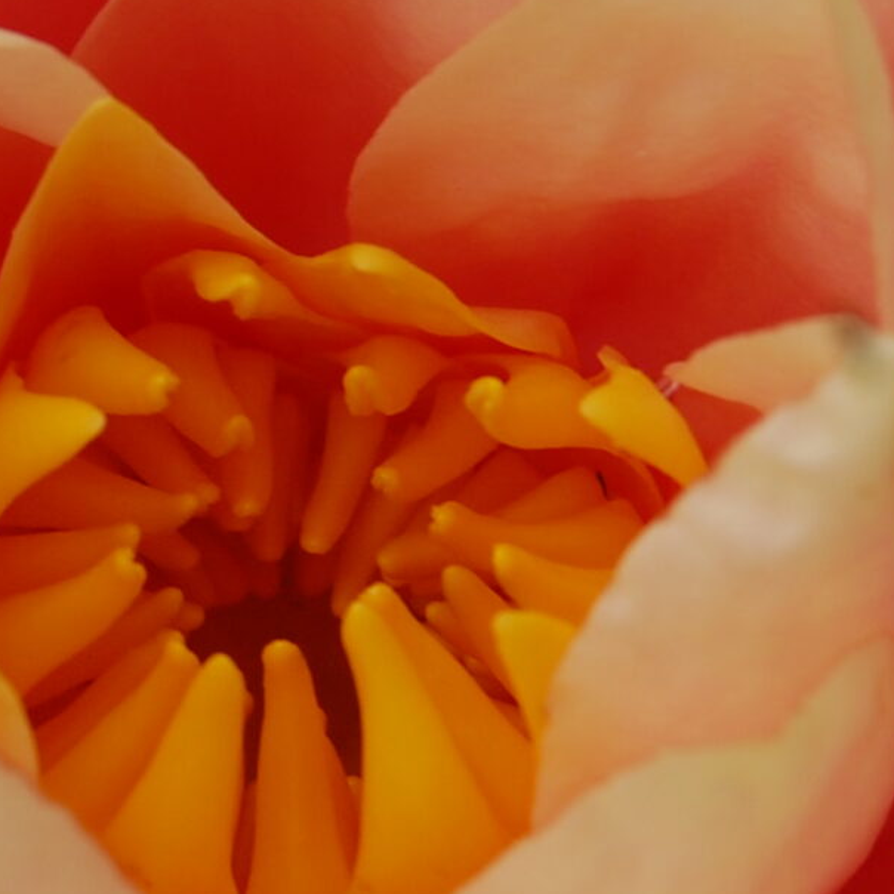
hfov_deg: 8.5
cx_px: 62
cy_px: 552
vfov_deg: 8.5
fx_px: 5990
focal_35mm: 205
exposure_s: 1/250
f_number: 8
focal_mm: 38
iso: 200
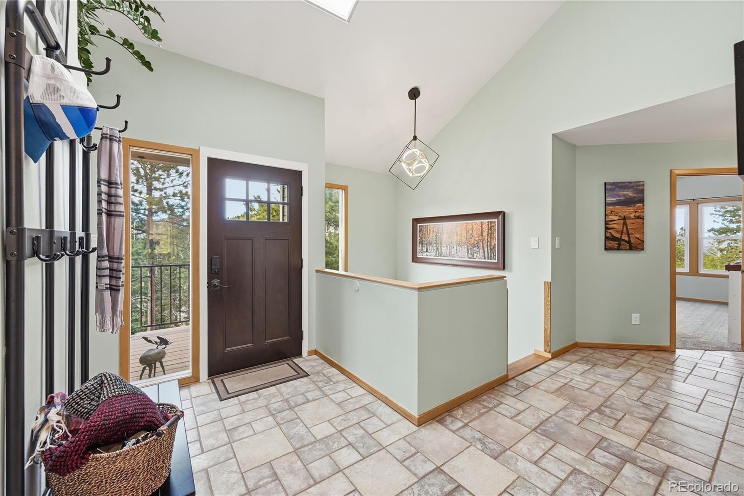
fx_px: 289
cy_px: 248
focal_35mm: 14
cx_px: 372
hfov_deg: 104.3
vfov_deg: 81.2
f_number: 8
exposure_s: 1/640
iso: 400
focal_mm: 14
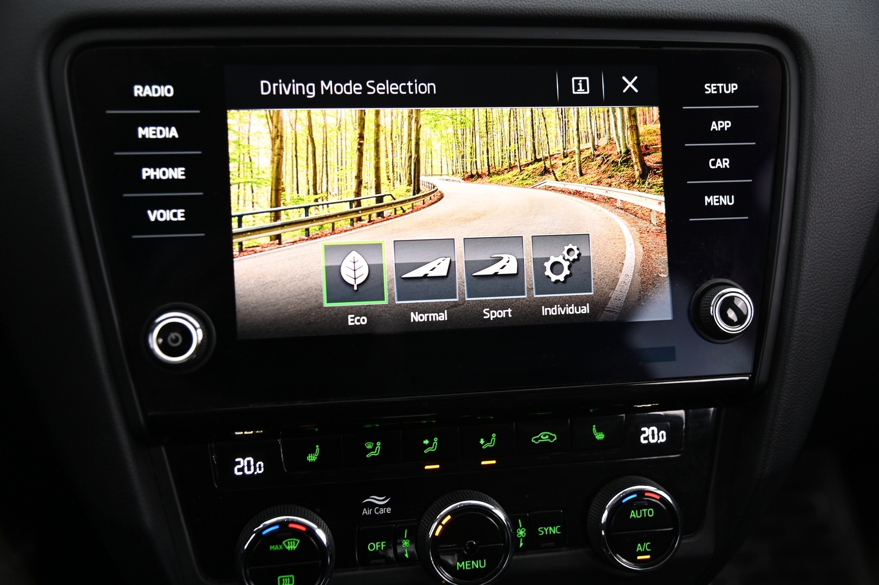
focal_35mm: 40
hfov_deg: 48.5
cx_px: 440
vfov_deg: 33.3
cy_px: 292
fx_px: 976
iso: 2000
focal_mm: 40
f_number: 4
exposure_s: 1/20
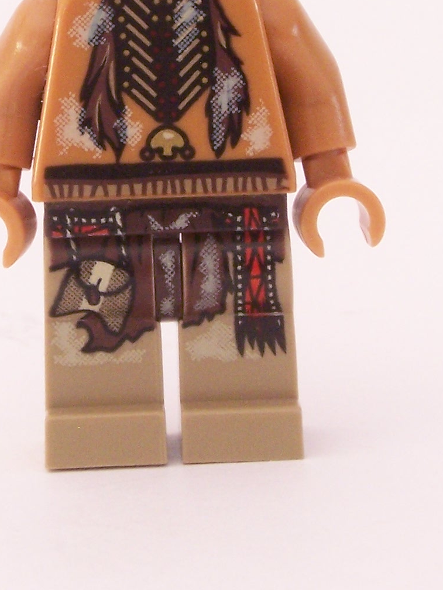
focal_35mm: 171
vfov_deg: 11.5
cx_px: 185
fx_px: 2917
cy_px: 98
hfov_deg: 8.7
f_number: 7.1
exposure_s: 1/6
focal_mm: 11.1
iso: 200
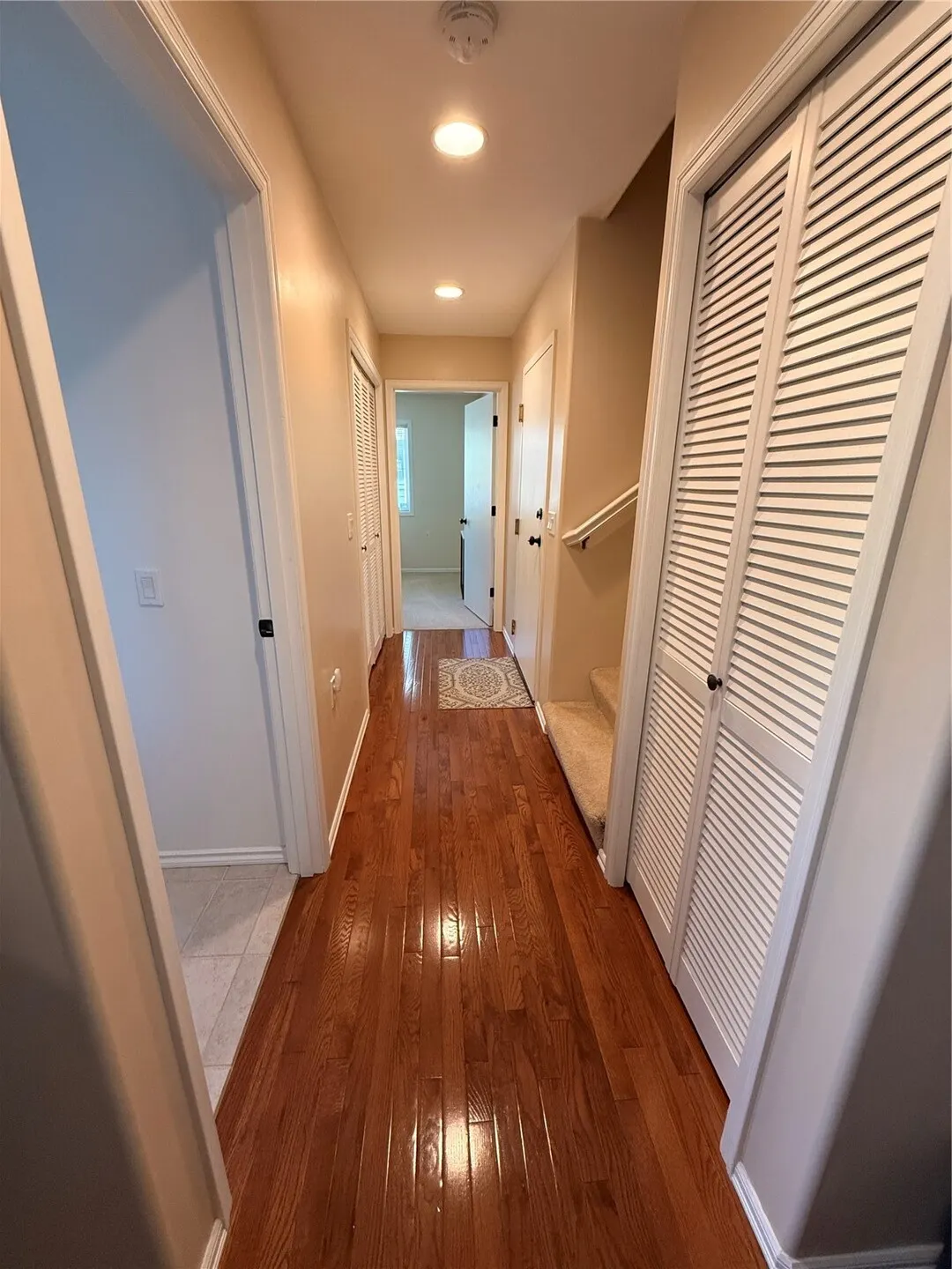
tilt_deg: -16.3
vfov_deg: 102.1
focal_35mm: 14
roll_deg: -0.7
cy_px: 634
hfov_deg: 85.7
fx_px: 513
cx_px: 476
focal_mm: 2.22
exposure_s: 1/120
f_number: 2.2
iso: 400
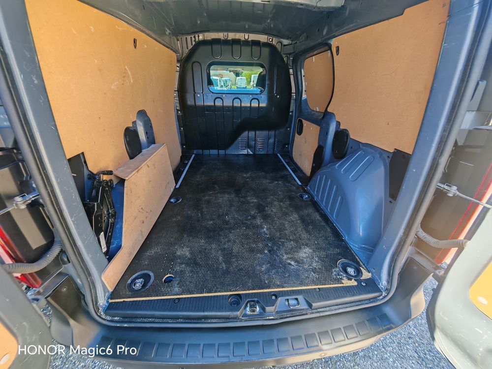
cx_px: 246
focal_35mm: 13
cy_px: 184
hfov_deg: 106.2
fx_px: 185
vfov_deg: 89.9
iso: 64
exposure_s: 1/100
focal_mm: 1.82
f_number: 2
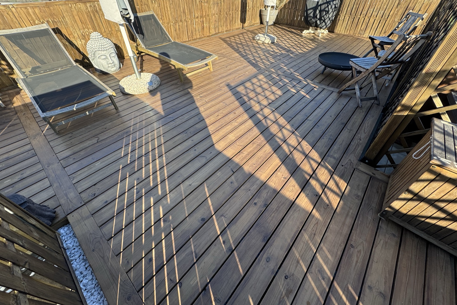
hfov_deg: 100.4
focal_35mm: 15
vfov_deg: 77.0
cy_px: 134
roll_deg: -1.4
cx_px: 230
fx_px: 190
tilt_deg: -39.9
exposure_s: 1/347
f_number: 2.2
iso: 40
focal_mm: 2.22
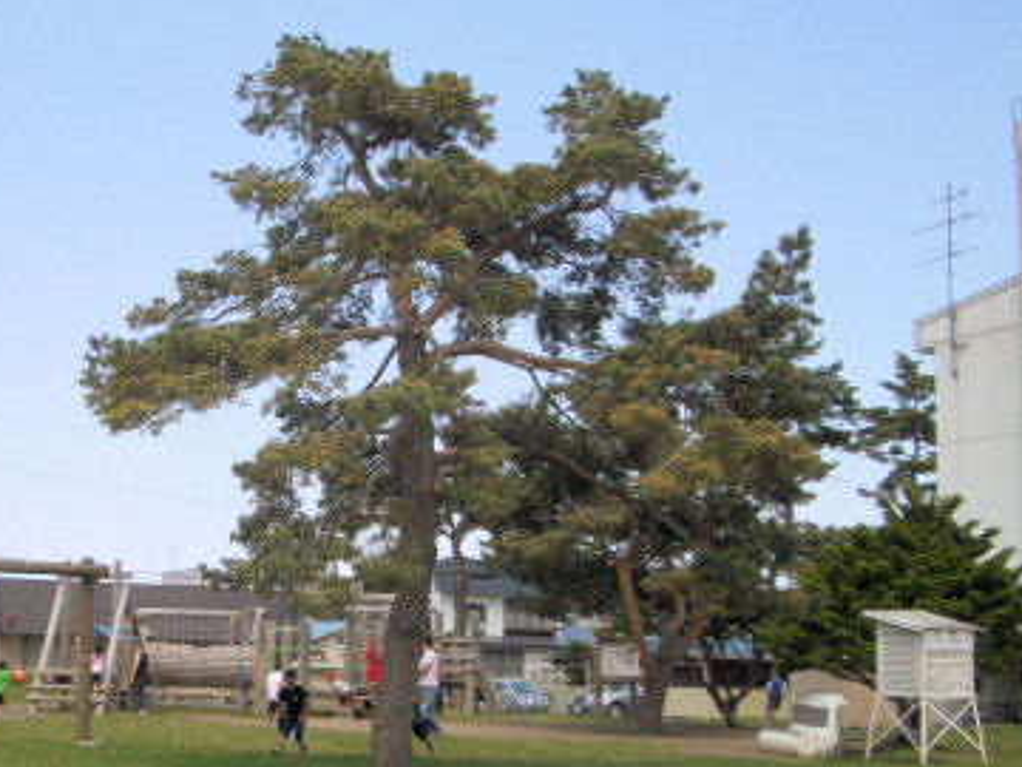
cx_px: 230
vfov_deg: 26.0
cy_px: 500
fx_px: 1653
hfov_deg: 33.5
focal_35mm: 56
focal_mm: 5.8
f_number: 4.3
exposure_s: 1/1000
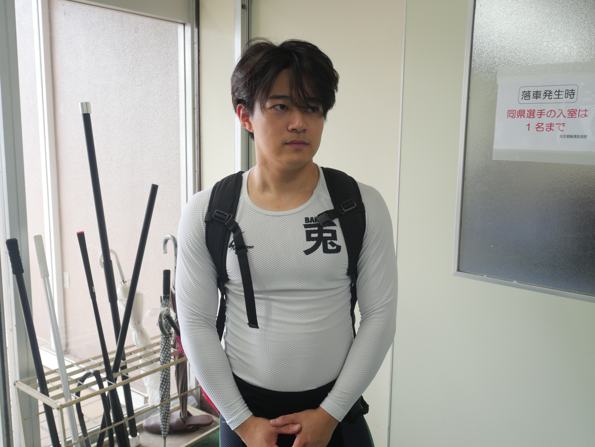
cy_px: 224
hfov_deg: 56.8
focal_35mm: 32
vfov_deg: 44.2
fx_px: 550
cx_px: 298
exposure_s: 1/60
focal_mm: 16
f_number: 3.9
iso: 320
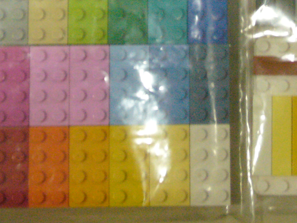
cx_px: 226
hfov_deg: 9.8
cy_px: -43
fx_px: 1733
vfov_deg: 7.3
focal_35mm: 202
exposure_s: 1/13
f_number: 4.8
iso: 400
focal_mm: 13.2
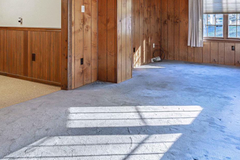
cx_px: 145
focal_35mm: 35
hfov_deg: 54.0
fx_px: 233
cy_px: 18
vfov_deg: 35.7
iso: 640
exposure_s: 1/2500
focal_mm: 16
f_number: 5
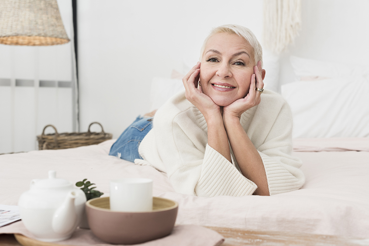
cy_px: 123
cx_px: 184
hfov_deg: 39.6
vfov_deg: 27.0
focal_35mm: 50
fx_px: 513
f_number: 4.5
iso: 250
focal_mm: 50
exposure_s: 1/160
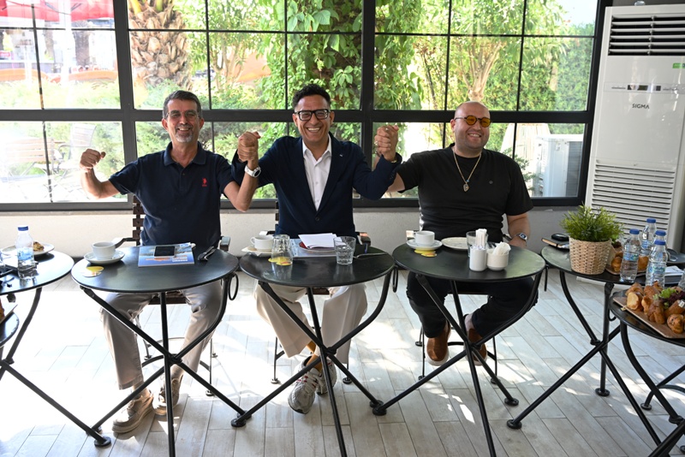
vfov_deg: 38.4
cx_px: 342
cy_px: 228
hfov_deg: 55.1
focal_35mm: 34
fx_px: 657
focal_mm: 34.5
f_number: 4.5
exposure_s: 1/200
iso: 800
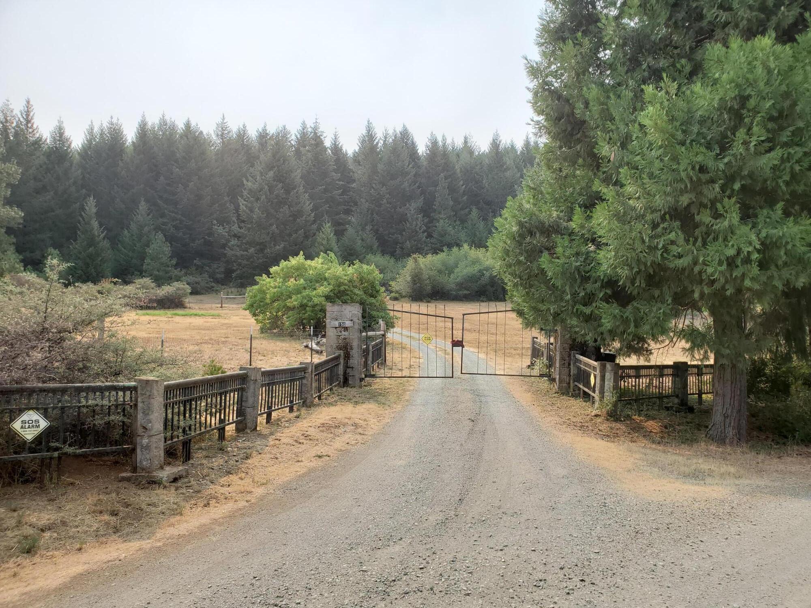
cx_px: 406
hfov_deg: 67.3
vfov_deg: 53.1
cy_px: 304
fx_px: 609
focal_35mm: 26
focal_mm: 4.3
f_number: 2.4
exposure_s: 1/698
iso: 50
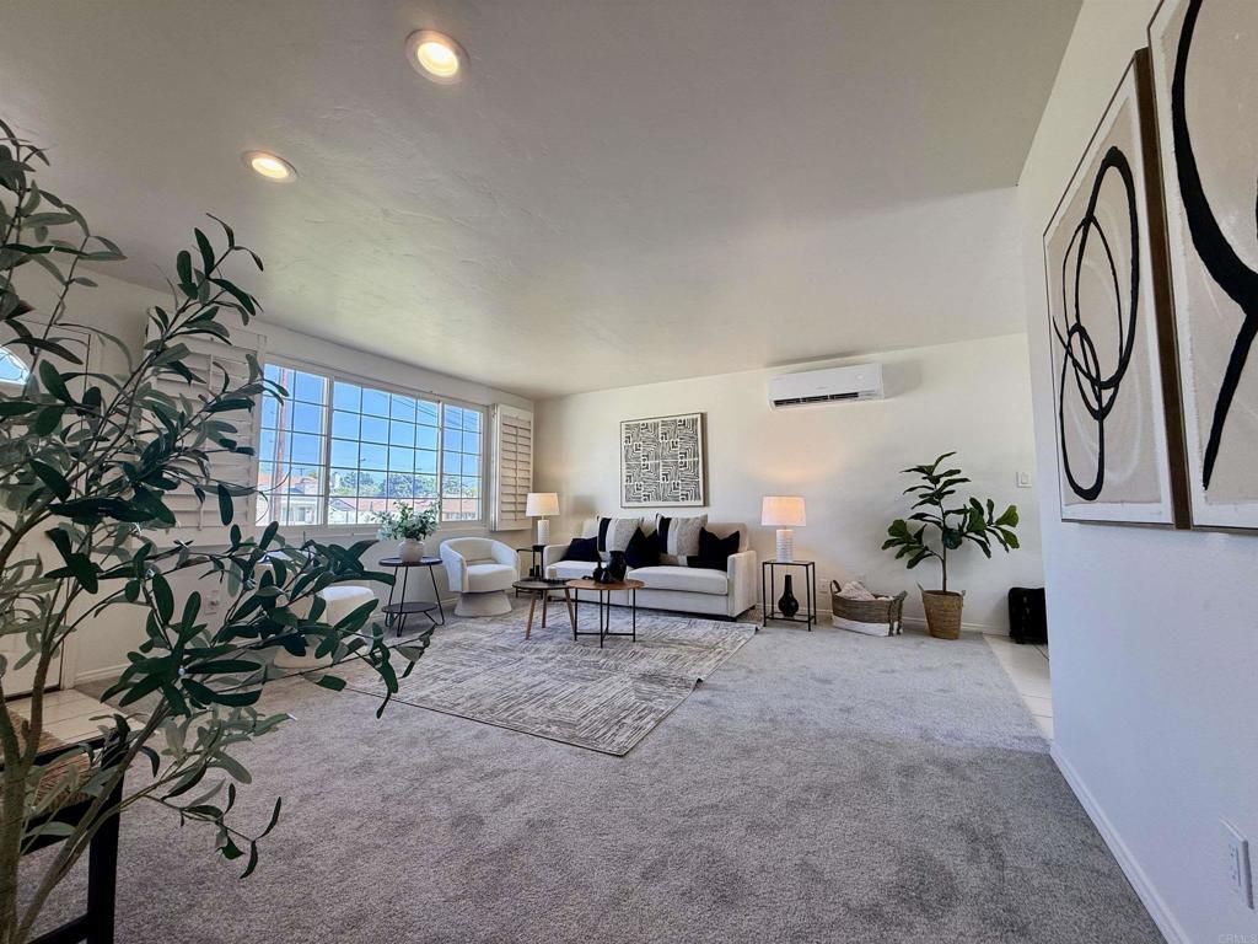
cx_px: 629
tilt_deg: +4.6
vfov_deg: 85.7
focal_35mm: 14
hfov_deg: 102.1
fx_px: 509
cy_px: 472
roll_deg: -0.6
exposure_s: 1/120
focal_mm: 2.22
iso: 64
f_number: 2.2
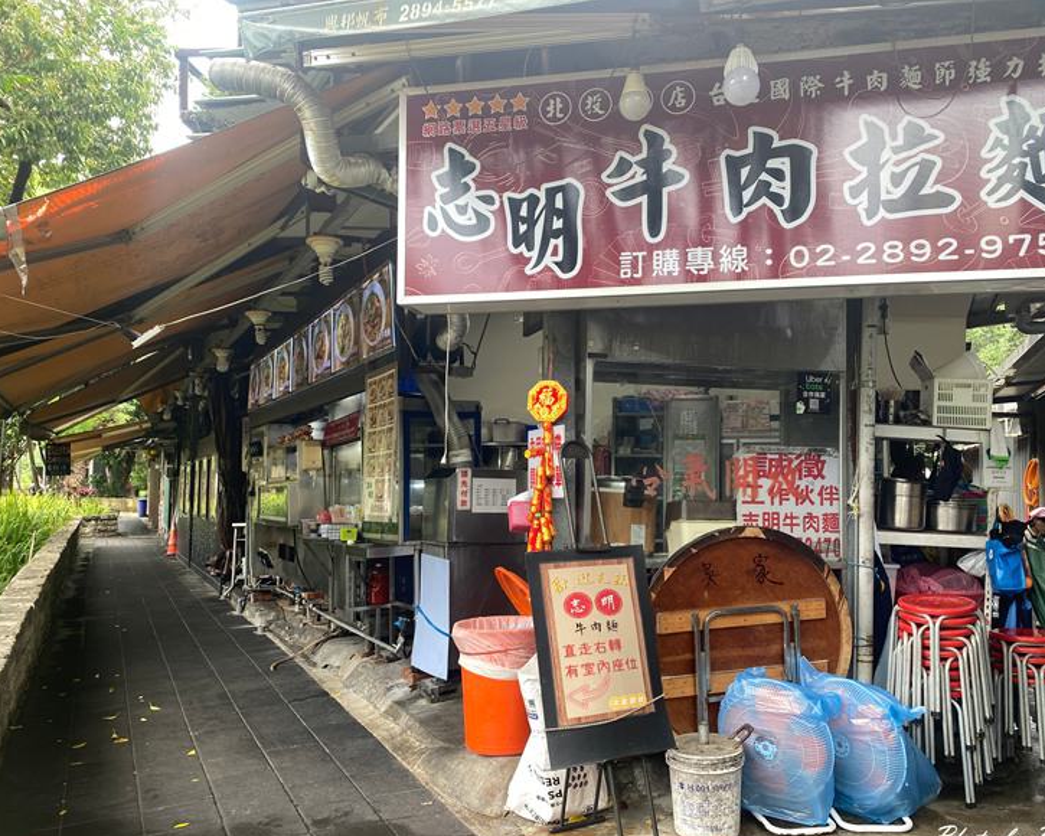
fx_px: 866
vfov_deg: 51.5
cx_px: 548
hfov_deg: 62.2
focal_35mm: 28
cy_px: 431
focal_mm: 4.25
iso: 40
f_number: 1.8
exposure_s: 1/120
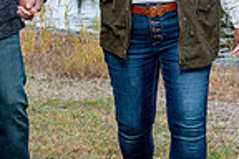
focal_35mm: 161
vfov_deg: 8.5
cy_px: -9
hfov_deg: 12.8
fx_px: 1069
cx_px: 95
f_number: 5.6
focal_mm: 40
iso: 320
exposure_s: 1/125
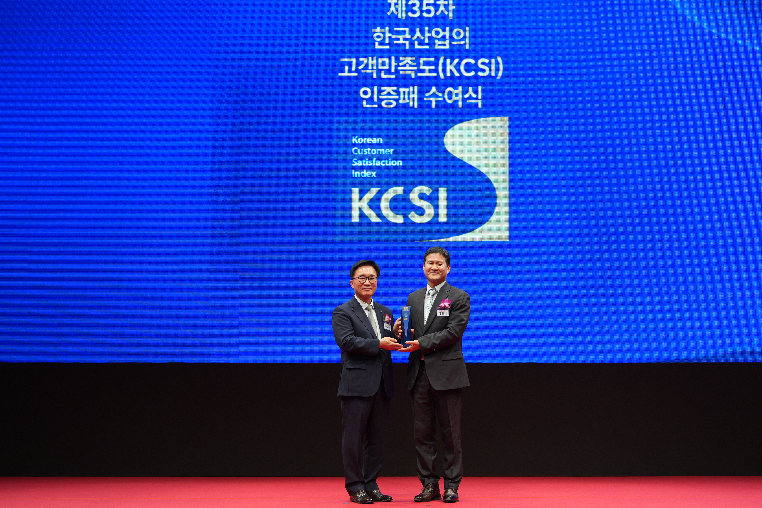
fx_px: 1693
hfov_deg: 25.3
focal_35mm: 80
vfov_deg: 17.1
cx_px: 425
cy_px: 239
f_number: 3.5
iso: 640
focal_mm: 70
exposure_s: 1/200
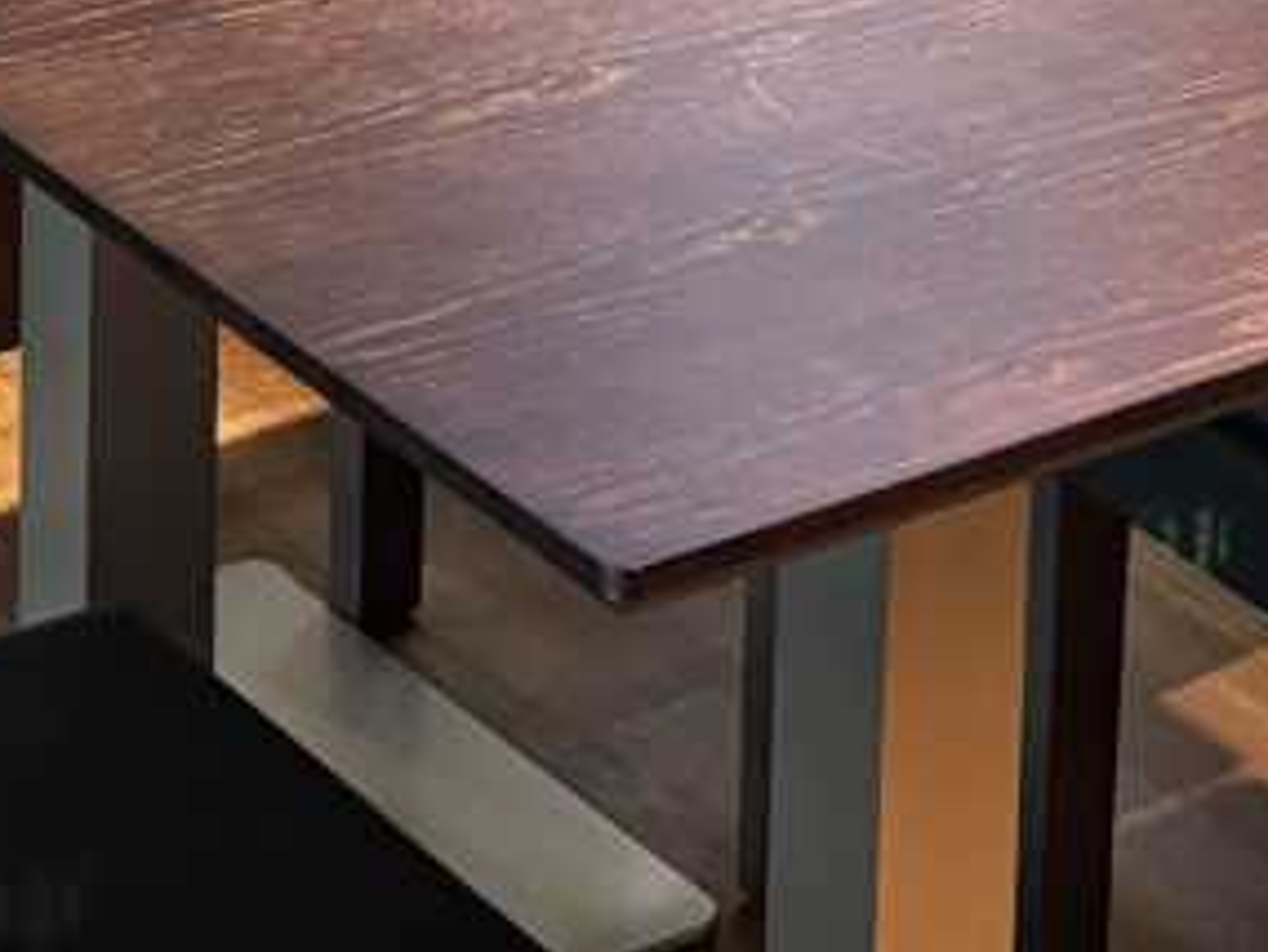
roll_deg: -1.4
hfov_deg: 13.5
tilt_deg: -6.9
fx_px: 5350
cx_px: 1006
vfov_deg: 9.0
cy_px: -1428
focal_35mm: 146
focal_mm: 5.96
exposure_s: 1/60
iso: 200
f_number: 1.6
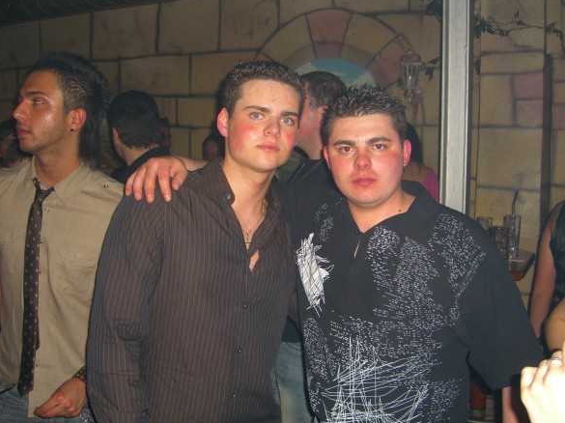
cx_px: 276
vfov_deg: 36.8
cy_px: 213
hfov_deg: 47.9
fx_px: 636
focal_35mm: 39
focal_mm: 7.9
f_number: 2.8
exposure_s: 1/60
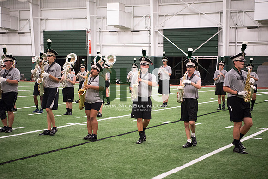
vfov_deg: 19.5
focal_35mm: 70
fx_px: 521
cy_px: 90
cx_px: 134
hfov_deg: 28.8
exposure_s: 1/200
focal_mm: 70
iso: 3200
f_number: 3.2
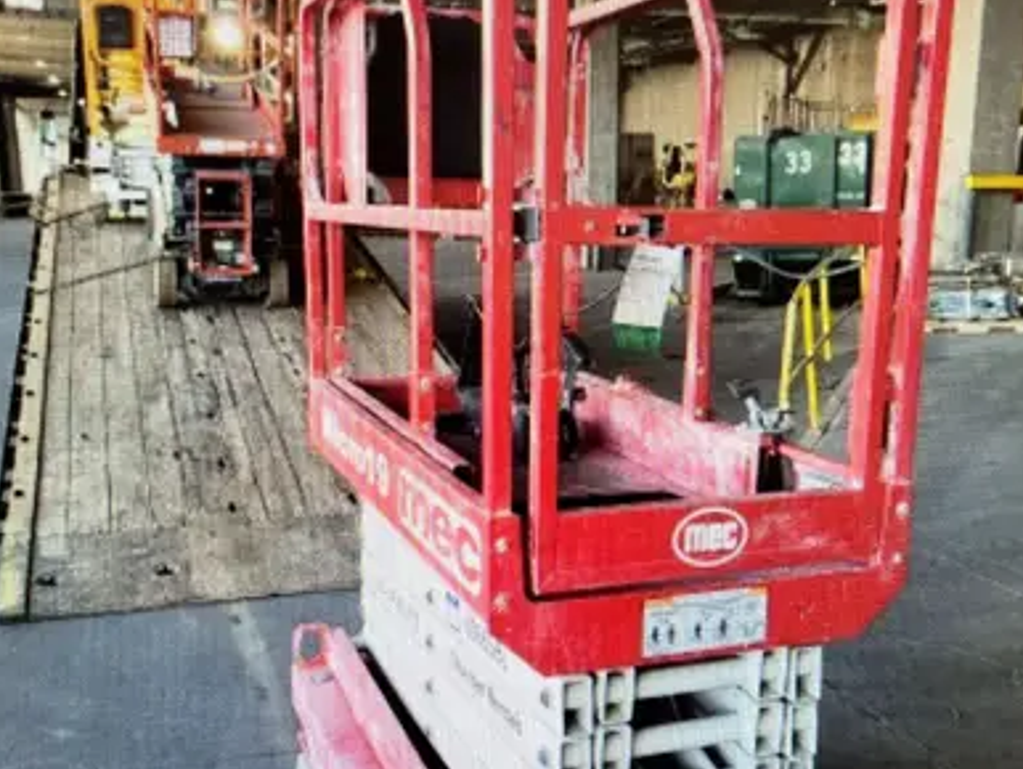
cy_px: 449
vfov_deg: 38.6
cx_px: 512
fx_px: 1094
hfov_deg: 50.1
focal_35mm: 37
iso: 125
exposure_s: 1/120
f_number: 1.6
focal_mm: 5.1
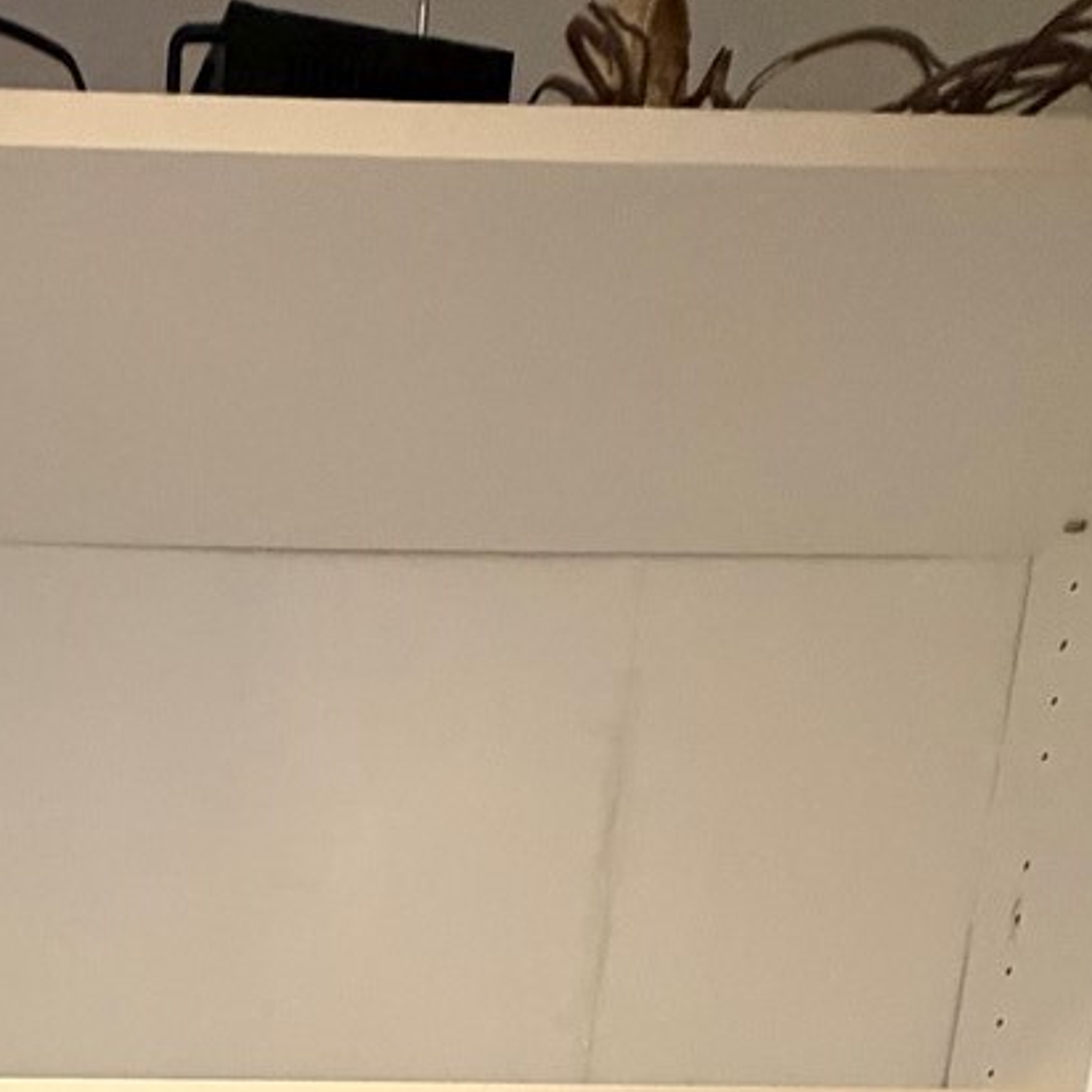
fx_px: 1713
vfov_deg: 24.4
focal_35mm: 48
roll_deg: -0.4
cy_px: 1763
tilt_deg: -15.0
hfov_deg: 32.1
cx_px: -45
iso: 640
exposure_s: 1/60
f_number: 2.2
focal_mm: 2.22
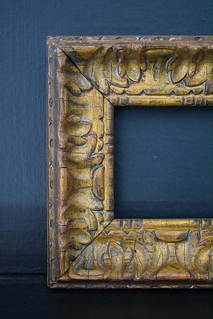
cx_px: 106
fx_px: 453
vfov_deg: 38.9
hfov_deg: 26.5
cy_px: 160
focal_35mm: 51
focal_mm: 34
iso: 2800
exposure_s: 1/60
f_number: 4.5
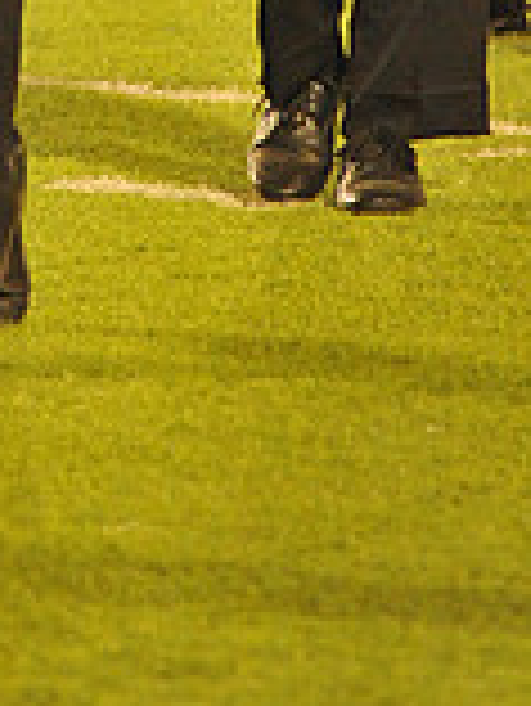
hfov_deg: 2.1
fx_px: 14461
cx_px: -72
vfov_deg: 2.8
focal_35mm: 708
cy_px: -576
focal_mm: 200
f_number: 5
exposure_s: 1/200
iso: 6400
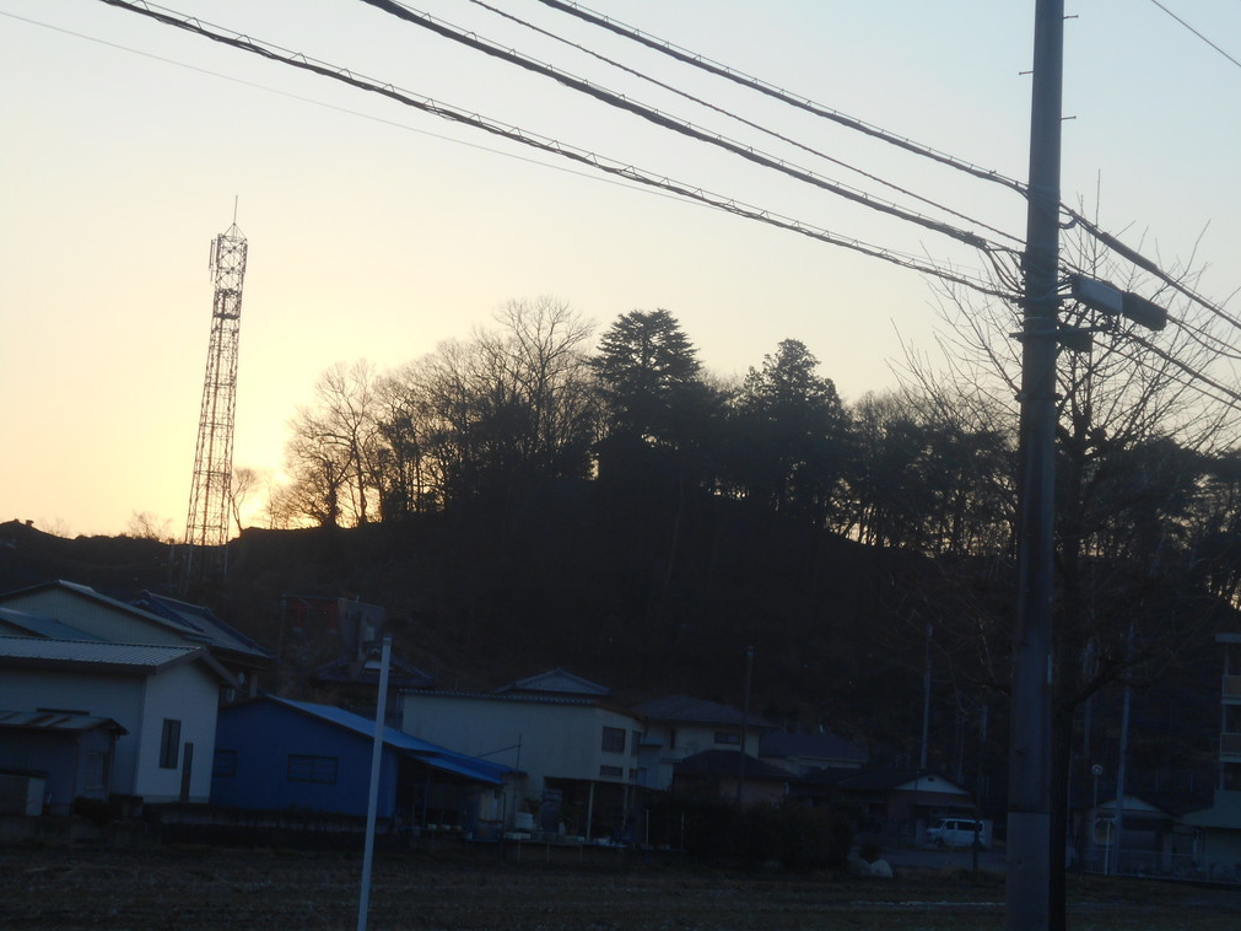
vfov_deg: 19.4
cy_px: 461
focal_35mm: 76
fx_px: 2724
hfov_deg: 25.7
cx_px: 622
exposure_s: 1/200
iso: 80
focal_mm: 13.5
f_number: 5.8
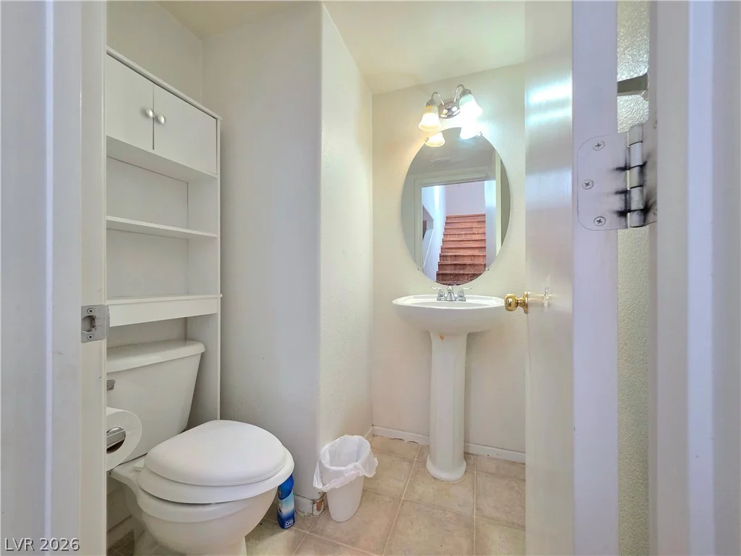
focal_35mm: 13
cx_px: 370
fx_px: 278
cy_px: 278
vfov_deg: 89.9
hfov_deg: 106.2
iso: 250
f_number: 1.9
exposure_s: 1/120
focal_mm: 2.2
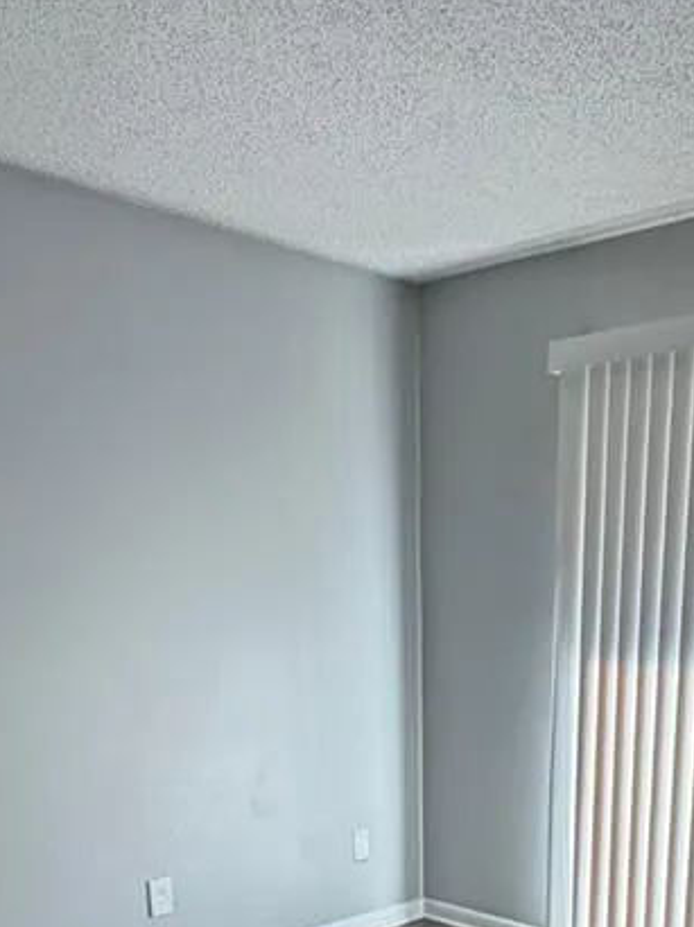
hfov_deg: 34.8
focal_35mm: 41
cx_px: 463
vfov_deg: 40.1
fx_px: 1097
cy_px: 932
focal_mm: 2.22
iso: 100
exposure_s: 1/121
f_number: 2.2
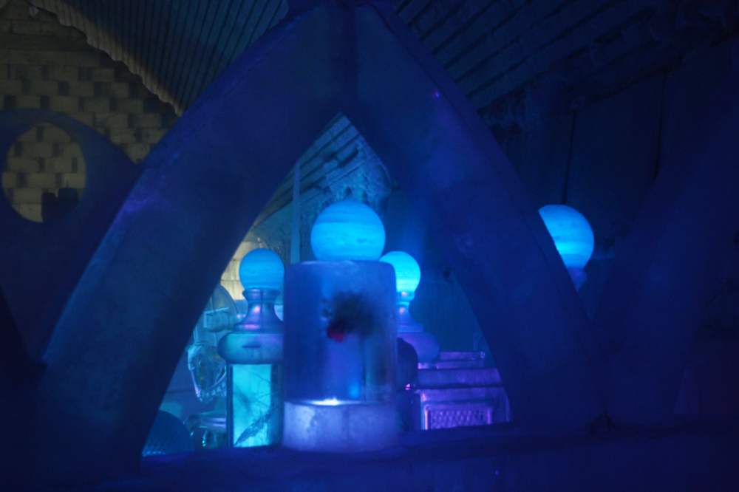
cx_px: 370
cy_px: 246
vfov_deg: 46.4
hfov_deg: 65.5
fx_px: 575
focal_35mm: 28
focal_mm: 28
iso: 500
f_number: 5.6
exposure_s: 1/10
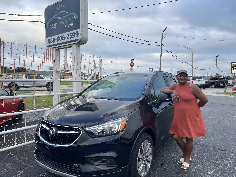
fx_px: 170
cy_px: 88
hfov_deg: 69.4
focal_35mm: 25
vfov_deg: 54.9
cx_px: 118
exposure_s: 1/455
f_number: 1.6
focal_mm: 5.1
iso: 32
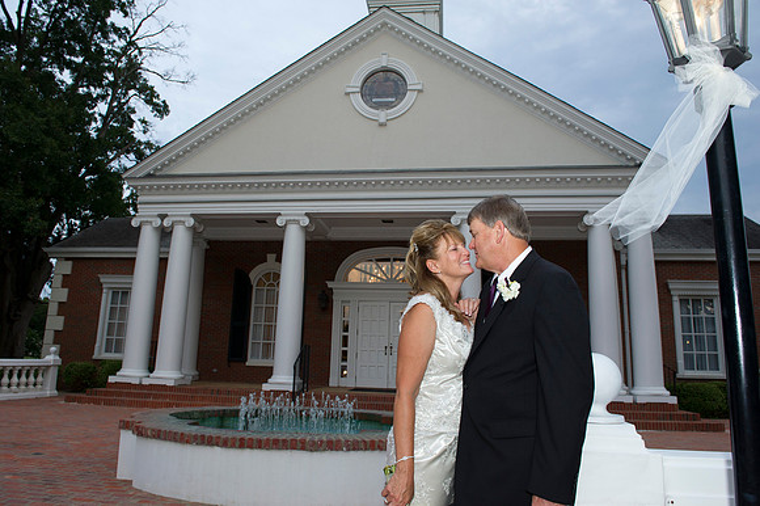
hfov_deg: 73.8
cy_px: 253
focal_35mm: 24
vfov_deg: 53.1
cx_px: 380
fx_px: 506
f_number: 5.6
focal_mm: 24
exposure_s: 1/100
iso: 1000
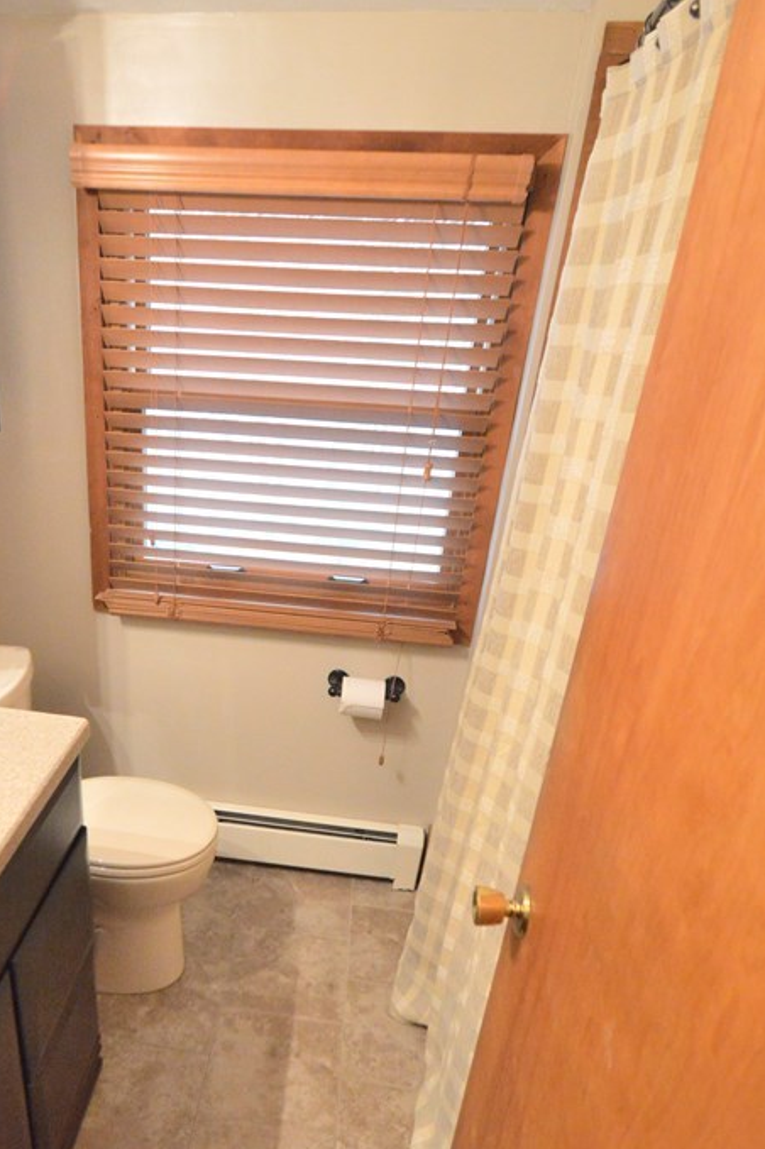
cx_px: 255
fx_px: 766
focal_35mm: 24
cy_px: 701
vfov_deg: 72.8
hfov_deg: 52.1
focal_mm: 10
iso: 2800
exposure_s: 1/60
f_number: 3.5
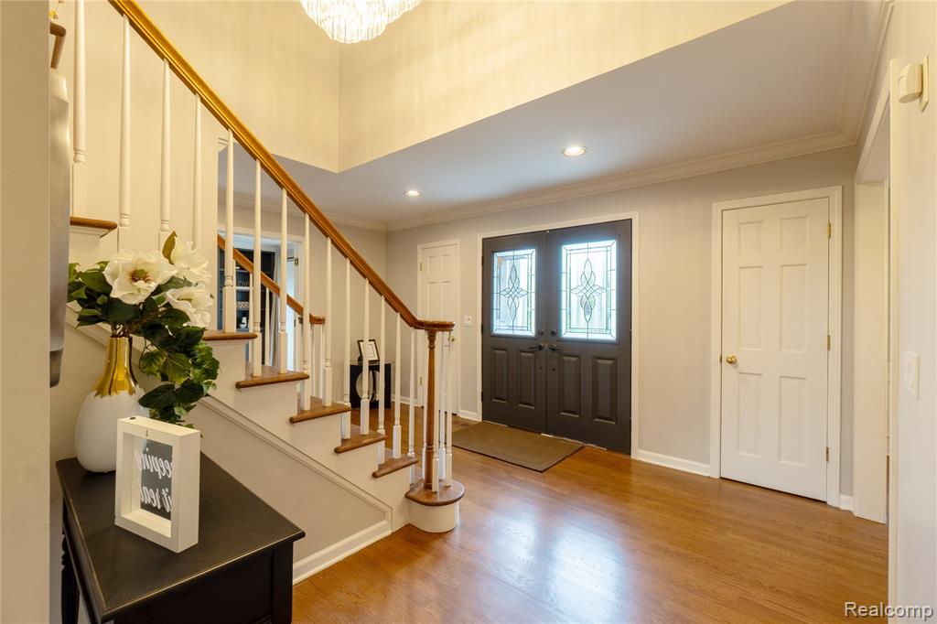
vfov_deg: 77.3
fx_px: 390
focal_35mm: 15
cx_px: 468
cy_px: 312
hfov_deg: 100.4
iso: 100
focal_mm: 10
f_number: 8
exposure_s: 1/60
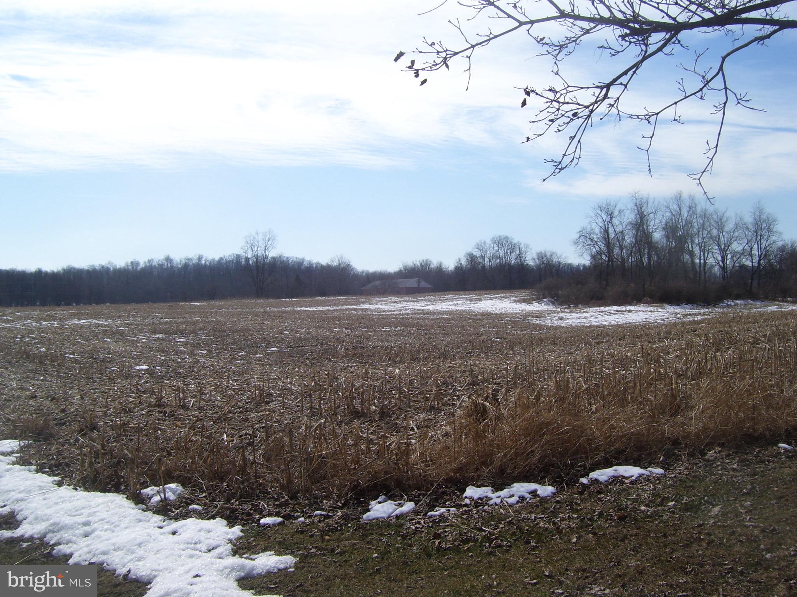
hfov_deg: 51.4
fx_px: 829
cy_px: 298
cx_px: 398
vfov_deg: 39.7
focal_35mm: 36
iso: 80
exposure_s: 1/1000
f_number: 4.8
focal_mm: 6
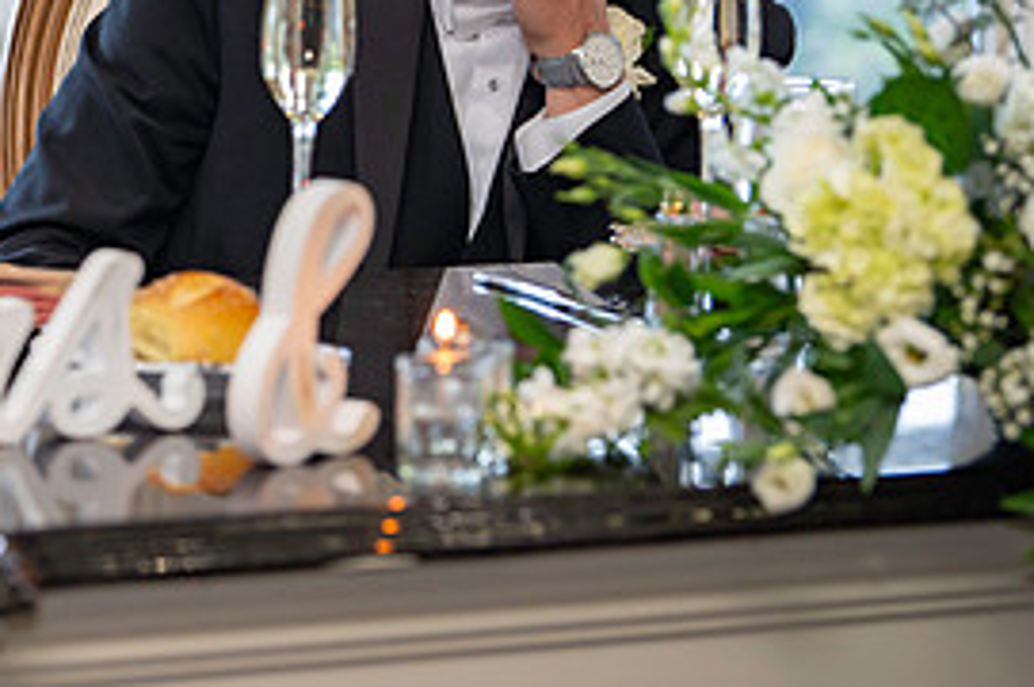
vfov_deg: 5.7
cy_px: 15
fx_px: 6885
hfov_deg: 8.6
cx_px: 141
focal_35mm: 240
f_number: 4
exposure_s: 1/80
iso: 1000
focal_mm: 112
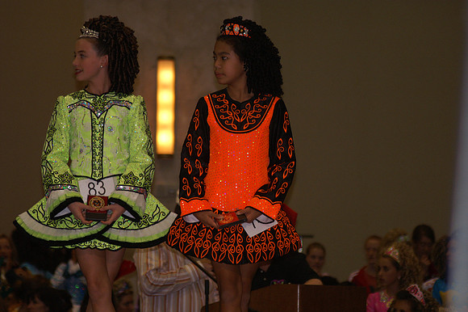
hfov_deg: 10.2
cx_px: 234
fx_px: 2631
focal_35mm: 202
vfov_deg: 6.8
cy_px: 156
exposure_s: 1/125
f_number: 4.5
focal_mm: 135
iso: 400
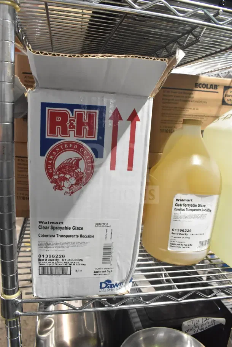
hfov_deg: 47.9
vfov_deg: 67.4
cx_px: 116
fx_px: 261
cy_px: 174
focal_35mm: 27
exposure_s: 1/200
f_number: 7.1
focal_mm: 18
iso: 6400
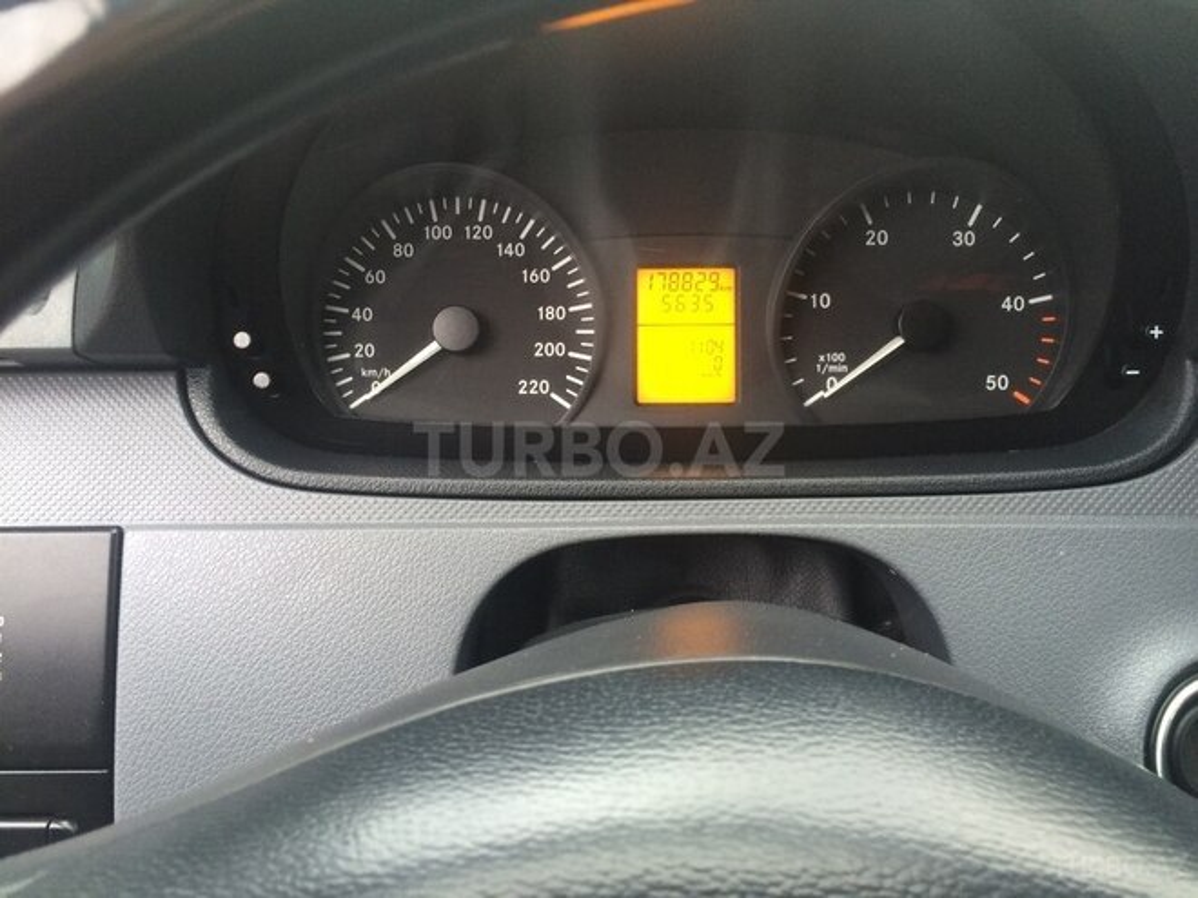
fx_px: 1004
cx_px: 599
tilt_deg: -30.4
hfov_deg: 61.7
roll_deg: -0.4
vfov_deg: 48.2
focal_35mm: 29
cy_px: 449
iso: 100
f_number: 2.2
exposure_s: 1/33
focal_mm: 4.15
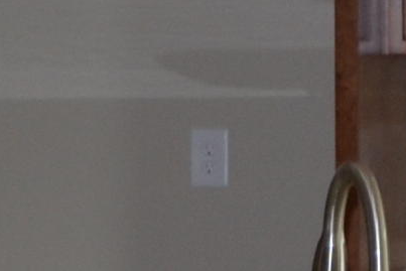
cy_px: 63
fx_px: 3272
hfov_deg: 6.6
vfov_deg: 4.7
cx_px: 1120
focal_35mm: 290
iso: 400
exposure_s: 1/60
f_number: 4.2
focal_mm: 26
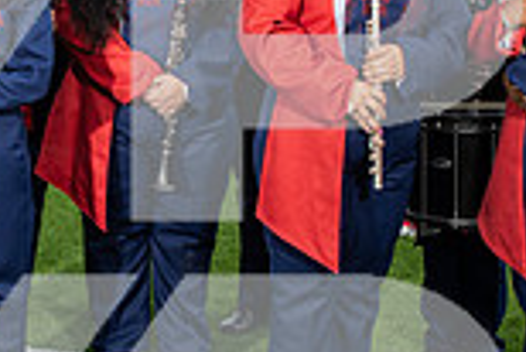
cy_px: 43
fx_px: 1433
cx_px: 65
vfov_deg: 13.9
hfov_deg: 20.4
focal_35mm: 98
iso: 200
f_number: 7.1
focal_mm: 26
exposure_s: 1/400
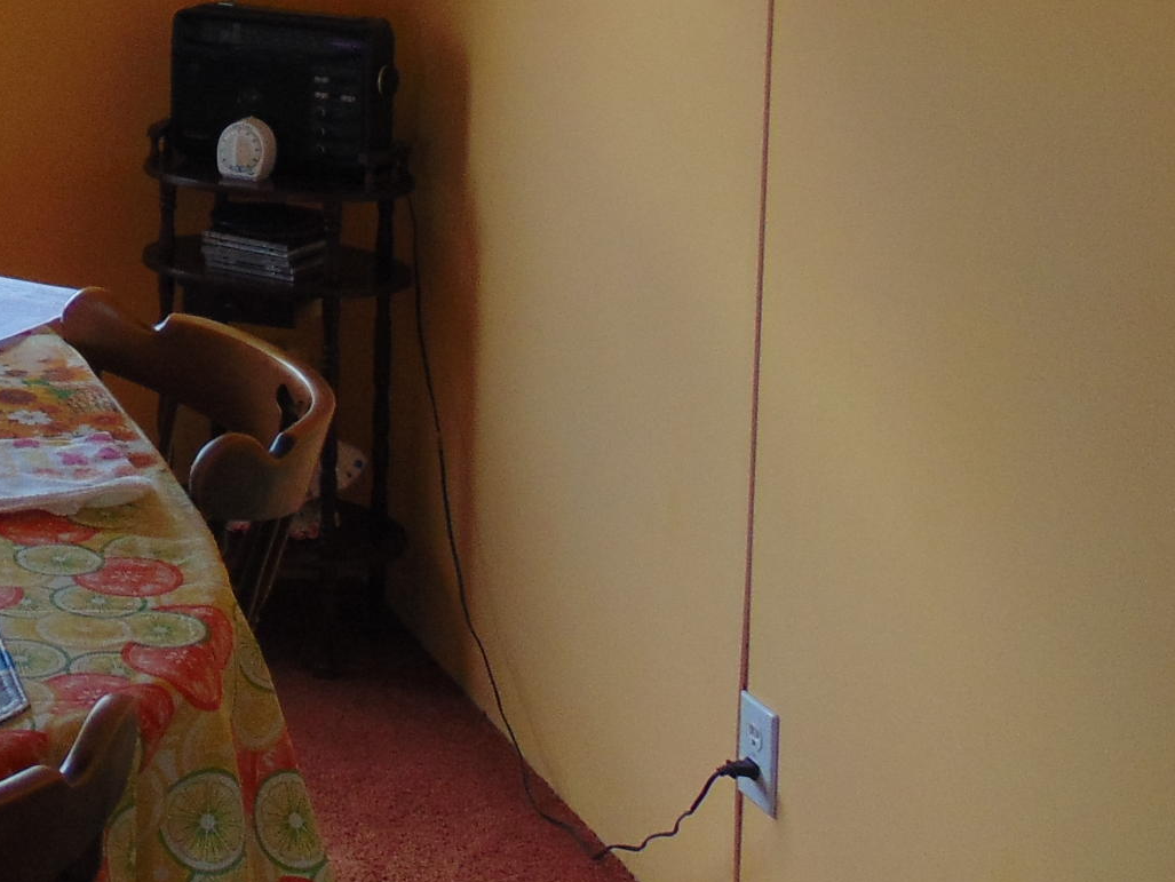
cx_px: -321
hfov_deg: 23.7
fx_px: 2479
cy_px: -113
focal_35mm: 73
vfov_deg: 19.3
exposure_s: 1/60
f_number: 3
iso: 100
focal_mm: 4.5
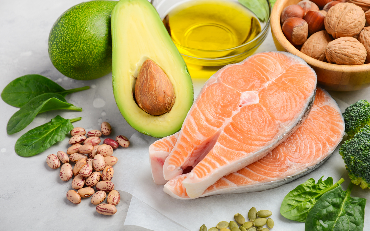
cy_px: 108
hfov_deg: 18.8
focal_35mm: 111
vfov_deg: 11.8
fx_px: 1119
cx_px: 185
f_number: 5.6
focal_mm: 72
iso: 100
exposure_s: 1/160
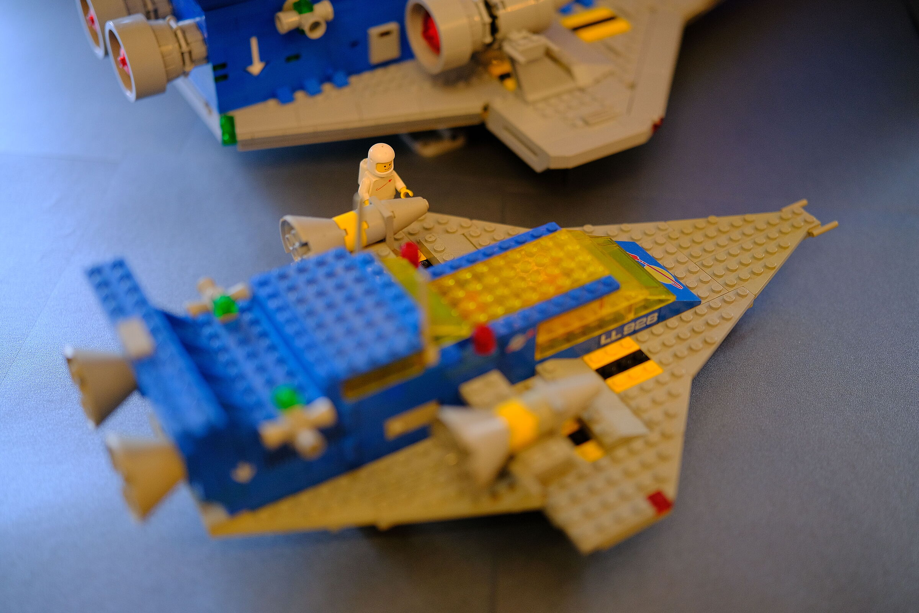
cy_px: 306
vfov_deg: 32.6
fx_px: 1047
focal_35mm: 41
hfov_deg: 47.4
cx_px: 460
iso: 640
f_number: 1.2
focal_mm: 27
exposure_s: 1/160
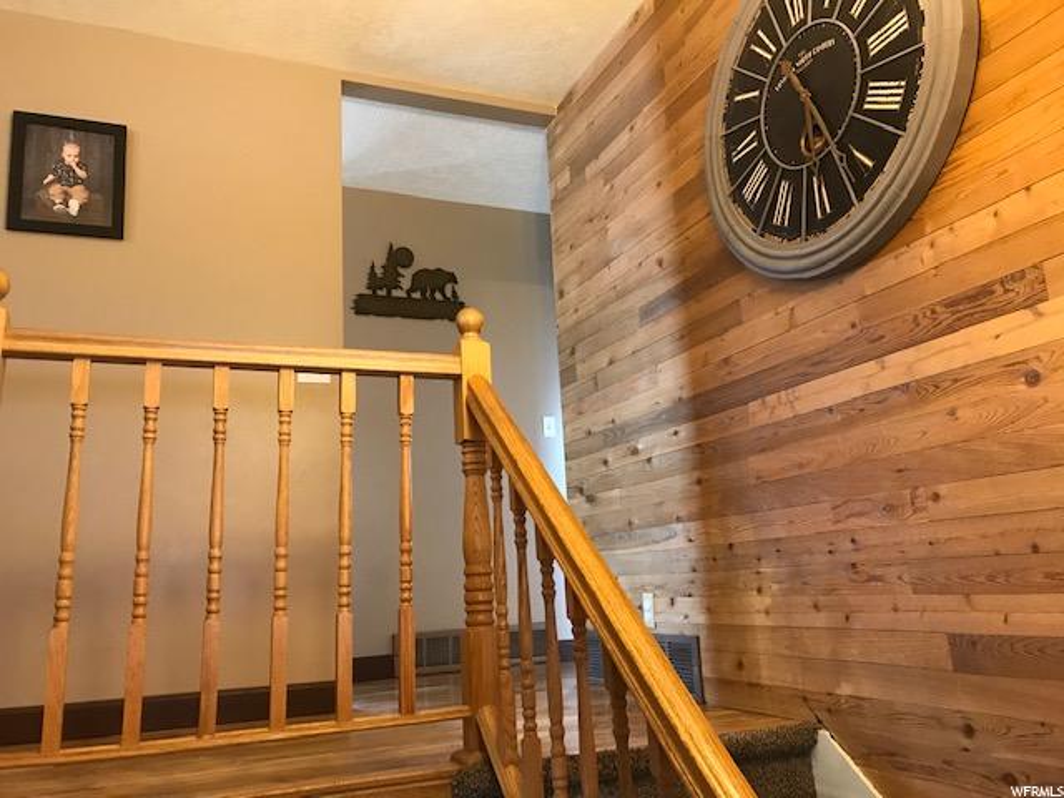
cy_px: 399
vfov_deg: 49.7
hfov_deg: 63.4
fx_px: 861
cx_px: 532
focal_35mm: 28
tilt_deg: +12.5
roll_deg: +2.8
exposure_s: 1/15
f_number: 1.8
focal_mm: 3.99
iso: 80
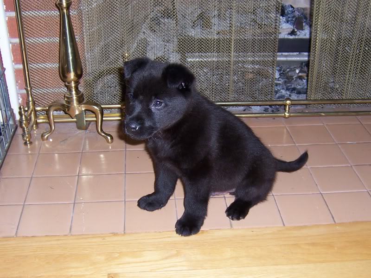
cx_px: 186
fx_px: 354
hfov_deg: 55.4
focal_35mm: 33
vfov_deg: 42.9
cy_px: 139
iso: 80
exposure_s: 1/60
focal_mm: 5.5
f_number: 2.8
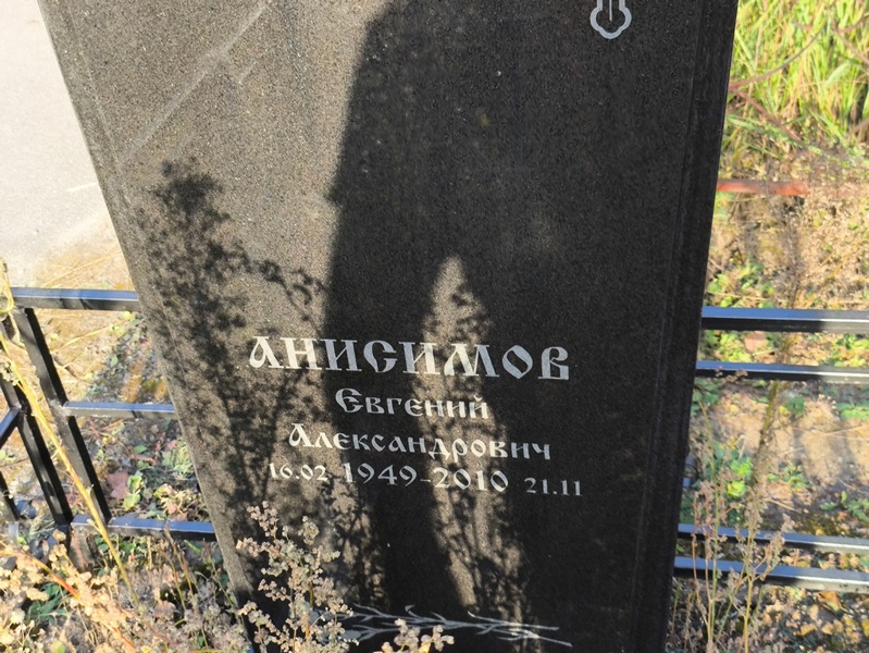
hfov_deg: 38.2
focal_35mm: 50
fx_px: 1256
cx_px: 434
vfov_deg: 29.1
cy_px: 326
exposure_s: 1/182
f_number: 1.7
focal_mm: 4.71
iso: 50
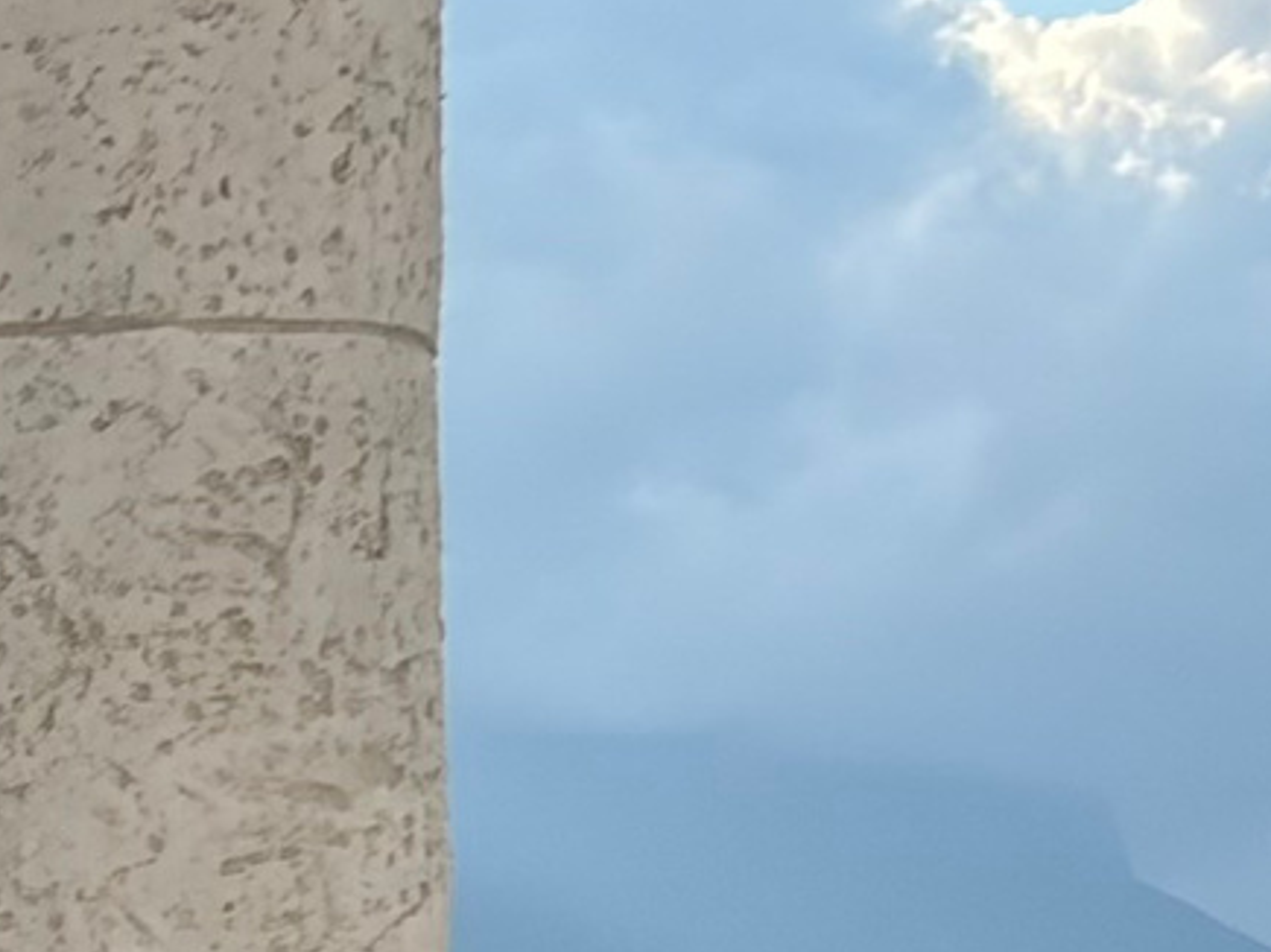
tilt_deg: +0.2
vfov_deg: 4.8
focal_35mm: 306
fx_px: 11232
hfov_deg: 6.2
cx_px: -1540
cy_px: 1995
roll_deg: +0.1
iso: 50
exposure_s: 1/2994
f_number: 1.6
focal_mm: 5.96
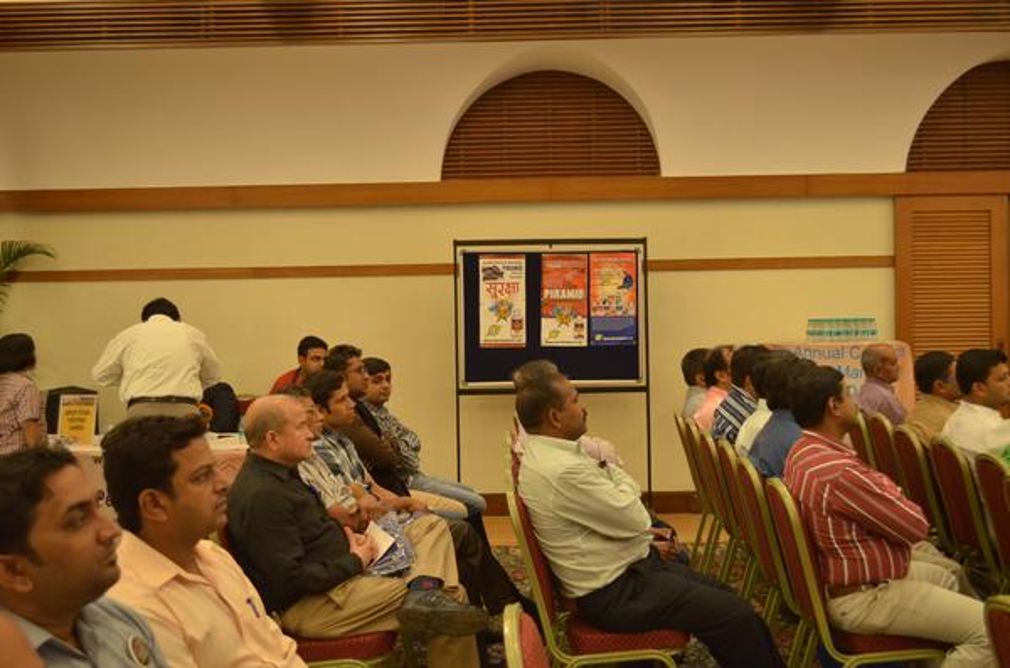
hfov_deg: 49.7
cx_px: 505
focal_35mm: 39
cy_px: 334
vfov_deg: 34.0
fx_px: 1092
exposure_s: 1/40
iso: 1000
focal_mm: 26
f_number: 4.2
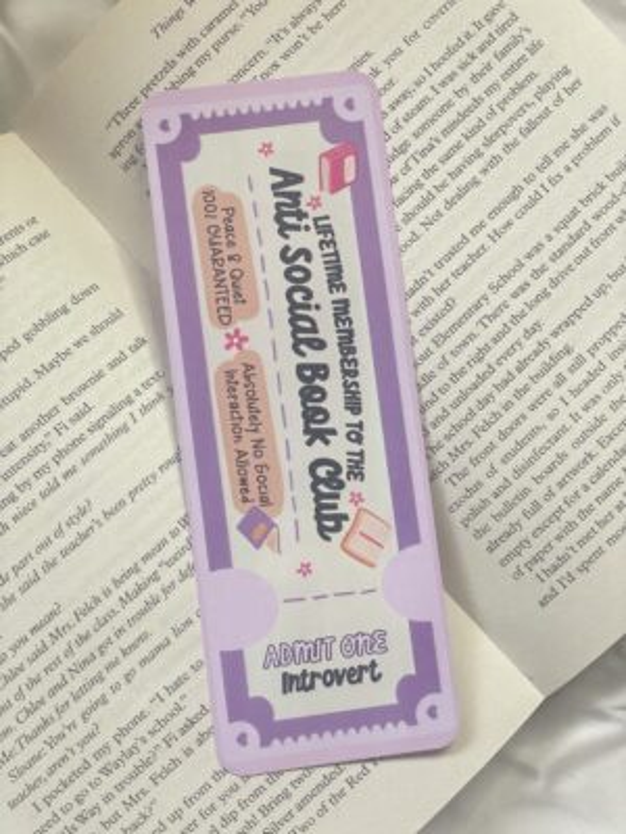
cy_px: 417
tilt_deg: -85.8
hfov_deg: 28.0
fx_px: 1254
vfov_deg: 36.8
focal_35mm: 52
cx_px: 313
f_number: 2
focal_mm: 6
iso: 125
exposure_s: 1/50
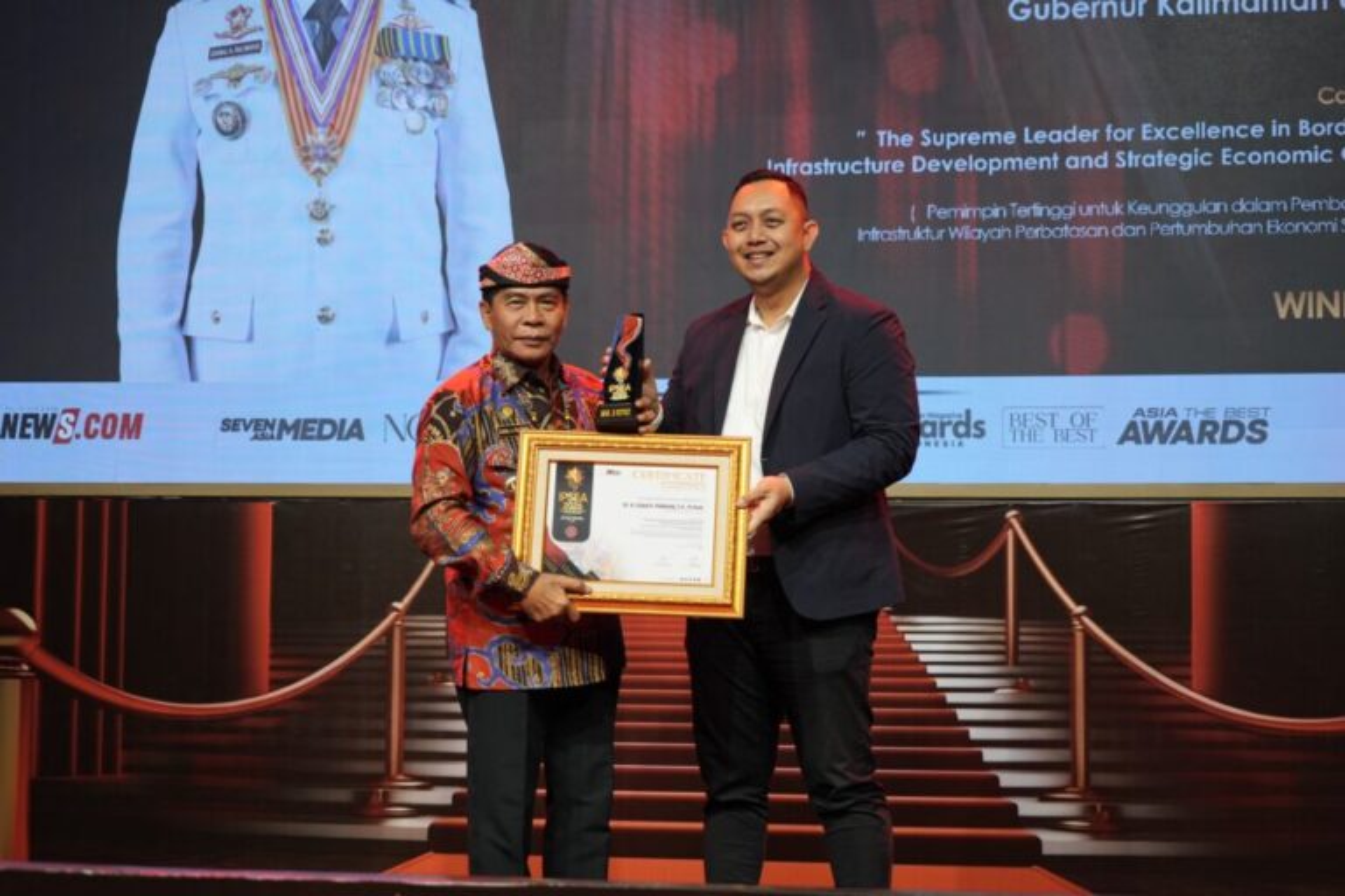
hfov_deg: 37.5
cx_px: 672
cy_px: 448
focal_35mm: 53
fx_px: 1980
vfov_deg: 25.5
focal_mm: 53
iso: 1000
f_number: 4.5
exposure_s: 1/125
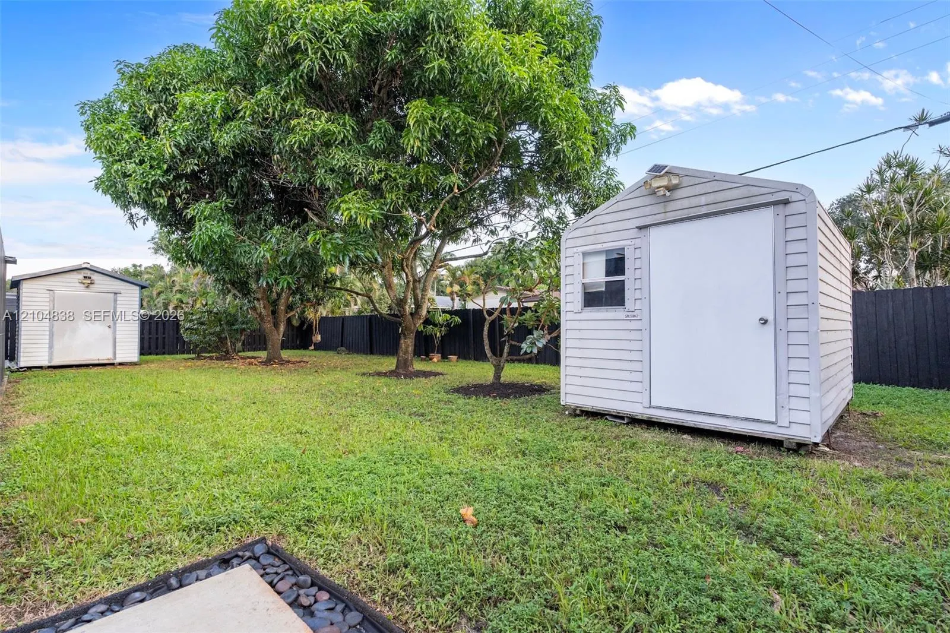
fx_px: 435
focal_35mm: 16
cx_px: 475
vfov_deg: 72.0
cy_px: 316
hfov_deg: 95.0
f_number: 4
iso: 500
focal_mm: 11
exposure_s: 1/200
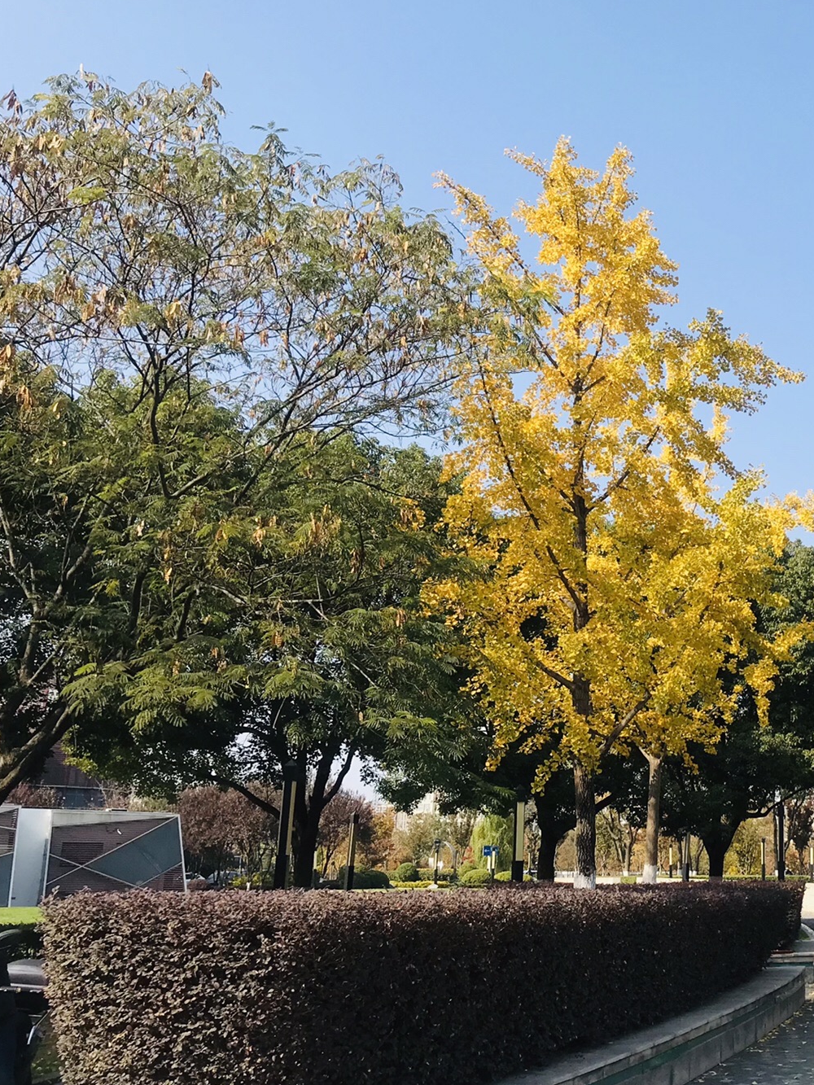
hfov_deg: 32.0
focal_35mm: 42
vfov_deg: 44.8
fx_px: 1317
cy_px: 569
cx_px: 790
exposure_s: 1/1597
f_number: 1.8
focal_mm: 3.99
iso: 20
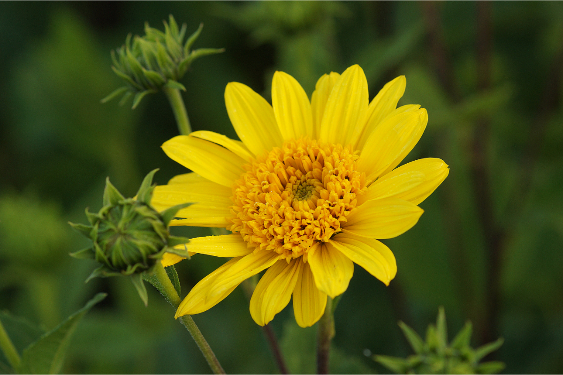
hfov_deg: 13.7
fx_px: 2346
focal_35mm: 150
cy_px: 188
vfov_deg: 9.1
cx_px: 282
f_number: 5
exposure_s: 1/160
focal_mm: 100
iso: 320
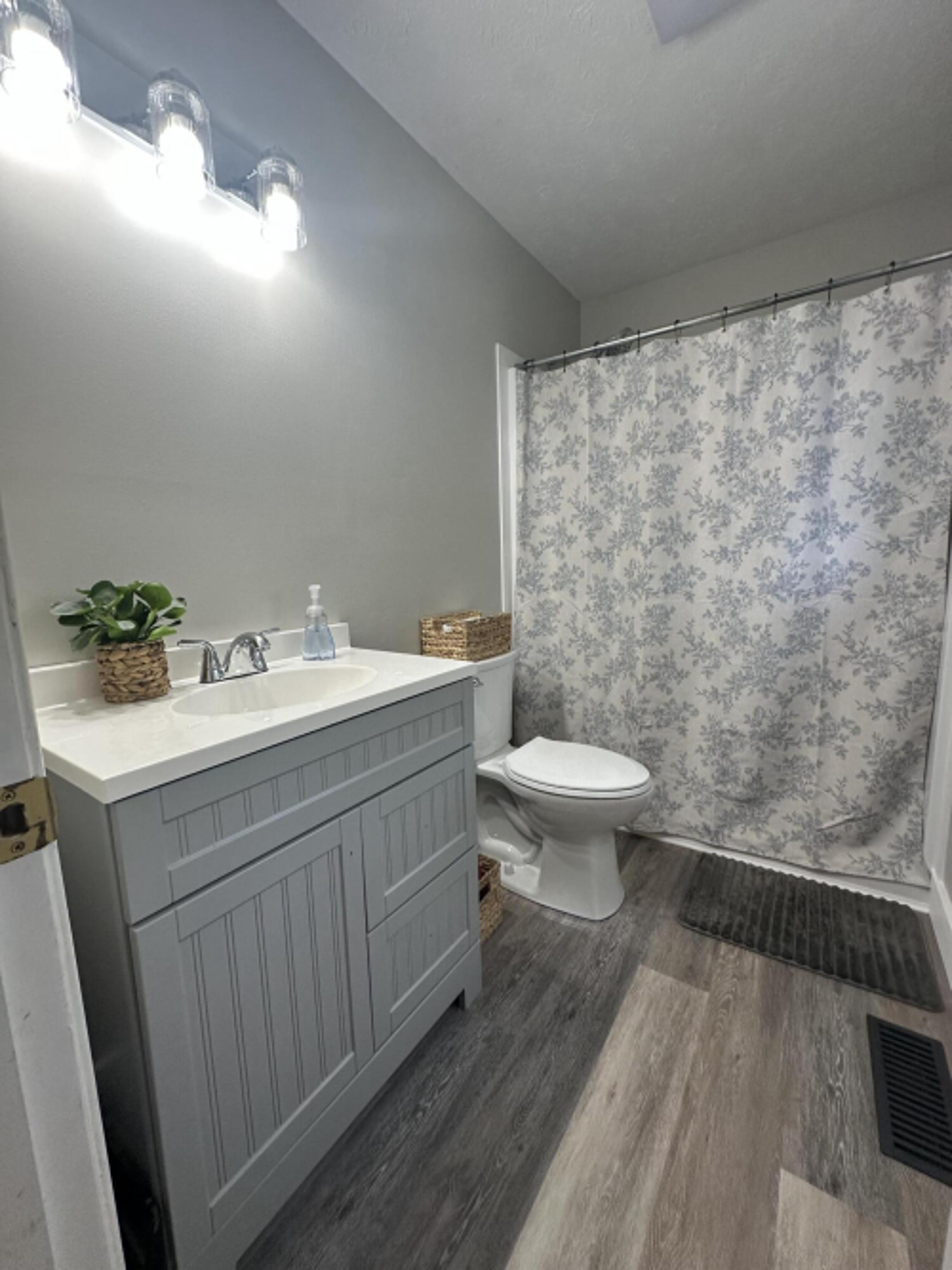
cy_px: 635
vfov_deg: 102.1
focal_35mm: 14
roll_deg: +1.4
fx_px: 514
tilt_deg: -8.5
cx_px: 476
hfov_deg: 85.7
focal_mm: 2.22
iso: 160
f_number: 2.2
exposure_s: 1/120
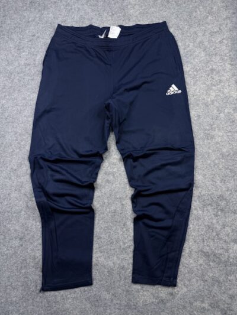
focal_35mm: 24
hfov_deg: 56.8
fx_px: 219
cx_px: 118
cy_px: 158
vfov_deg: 71.6
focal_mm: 6.76
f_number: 1.78
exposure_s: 1/121
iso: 64
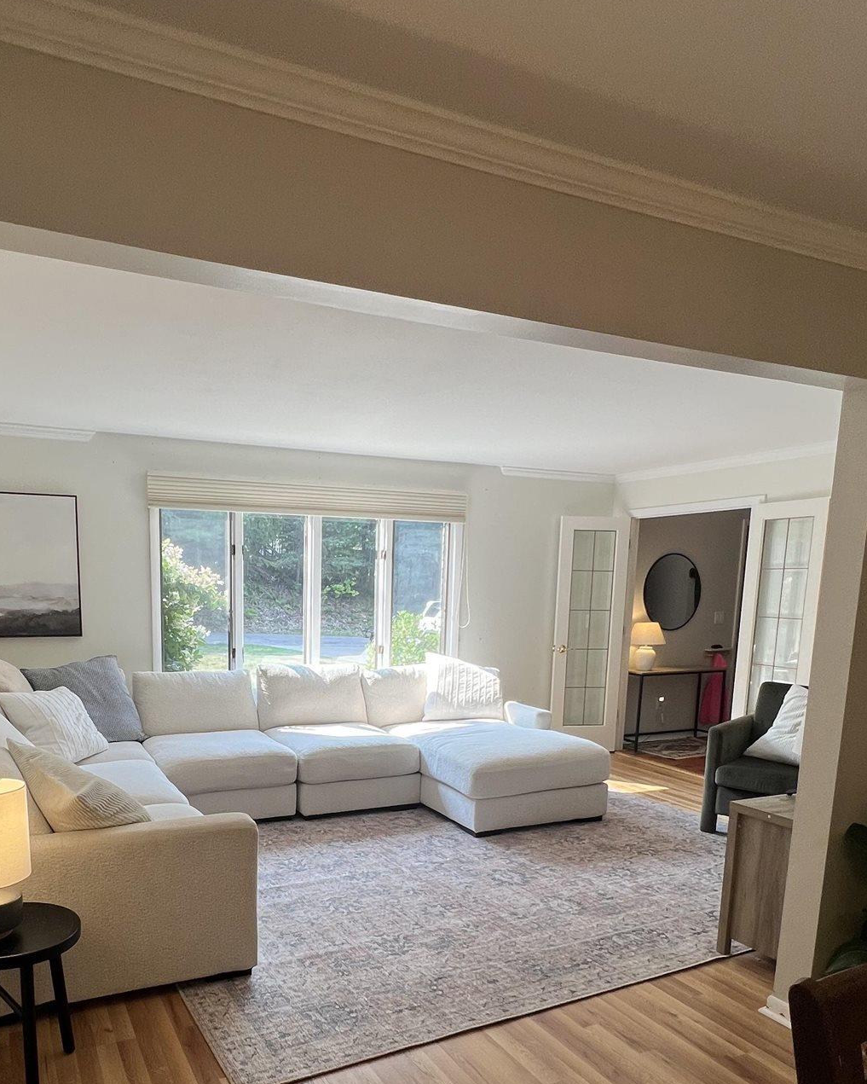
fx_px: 738
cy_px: 712
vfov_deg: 70.7
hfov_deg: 60.0
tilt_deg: -8.7
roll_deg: -1.0
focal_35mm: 23
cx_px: 322
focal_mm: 1.57
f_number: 1.8
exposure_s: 1/120
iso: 40
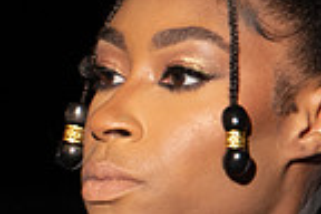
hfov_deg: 2.5
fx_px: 7391
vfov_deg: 1.7
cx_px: 1059
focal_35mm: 829
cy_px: 236
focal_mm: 110
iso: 1000
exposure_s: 1/200
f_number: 6.3
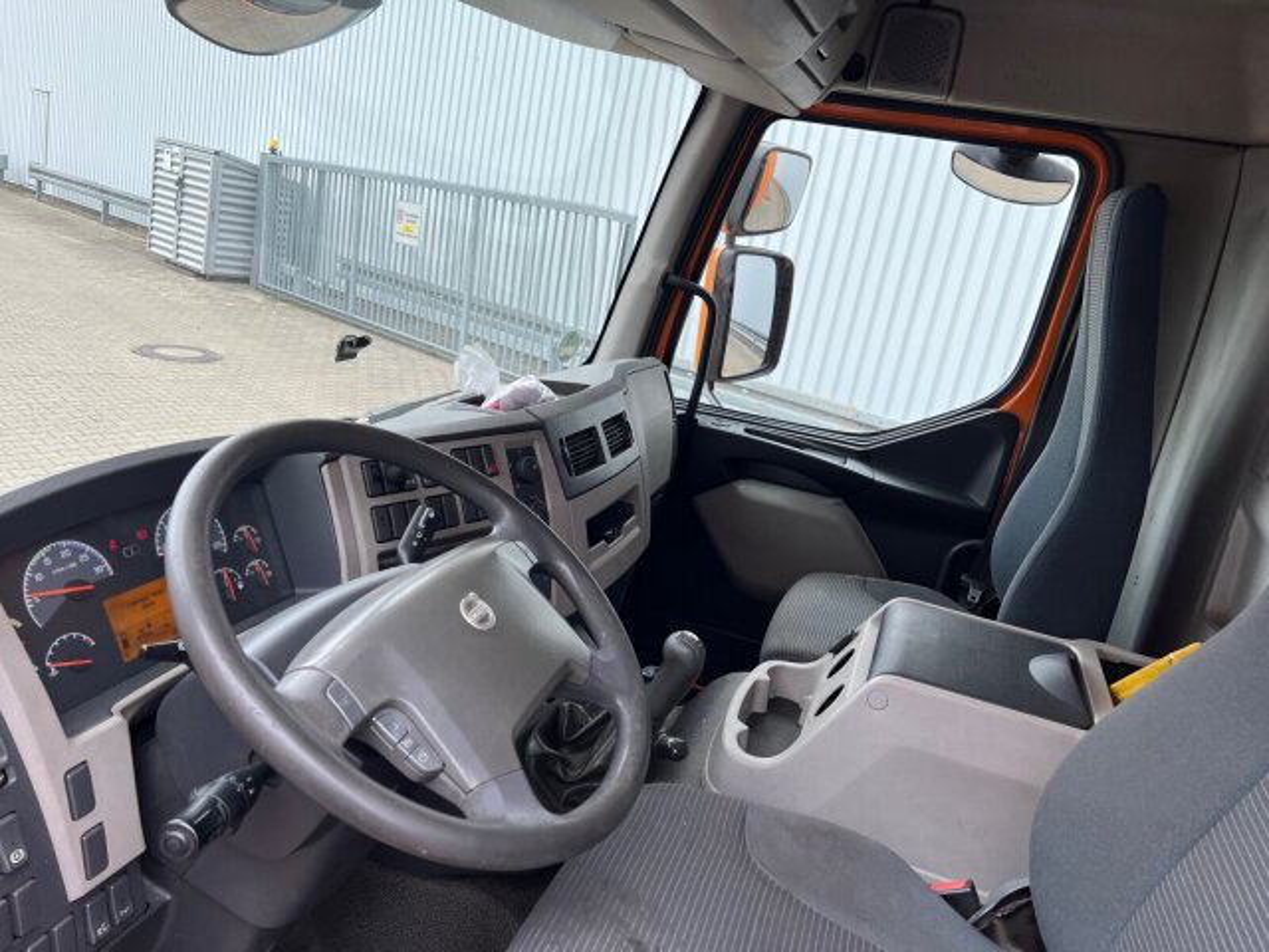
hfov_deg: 67.3
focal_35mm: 26
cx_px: 634
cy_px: 476
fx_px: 953
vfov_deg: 53.1
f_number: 1.5
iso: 50
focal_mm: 5.7
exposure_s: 1/471
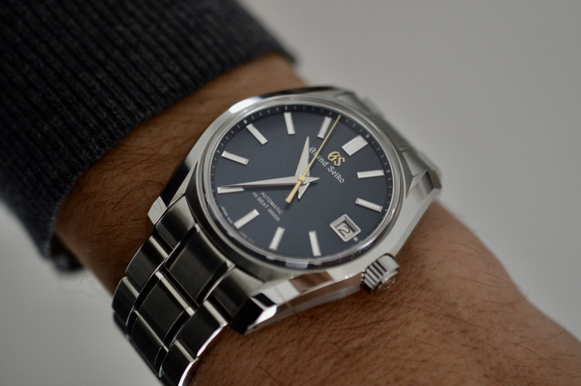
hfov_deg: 33.4
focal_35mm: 60
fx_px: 968
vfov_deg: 22.6
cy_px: 193
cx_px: 290
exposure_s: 1/60
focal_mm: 40
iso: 1400
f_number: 3
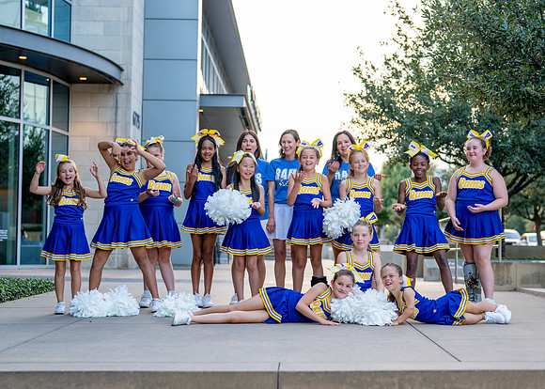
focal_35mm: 66
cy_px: 224
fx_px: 1028
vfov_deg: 21.4
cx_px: 313
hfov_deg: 29.6
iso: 640
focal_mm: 50
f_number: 2
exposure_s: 1/400
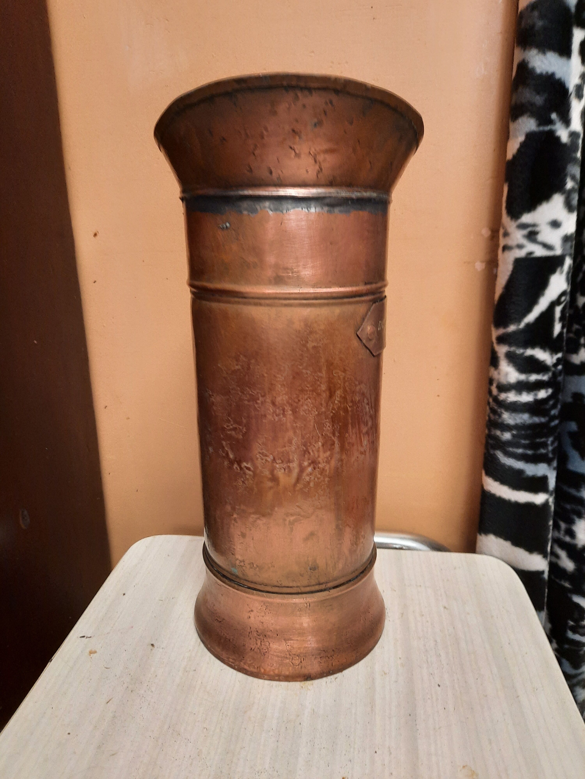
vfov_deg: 69.4
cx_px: 292
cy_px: 390
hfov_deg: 54.9
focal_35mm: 25
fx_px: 563
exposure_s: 1/33
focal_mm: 4.6
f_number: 2
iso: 320
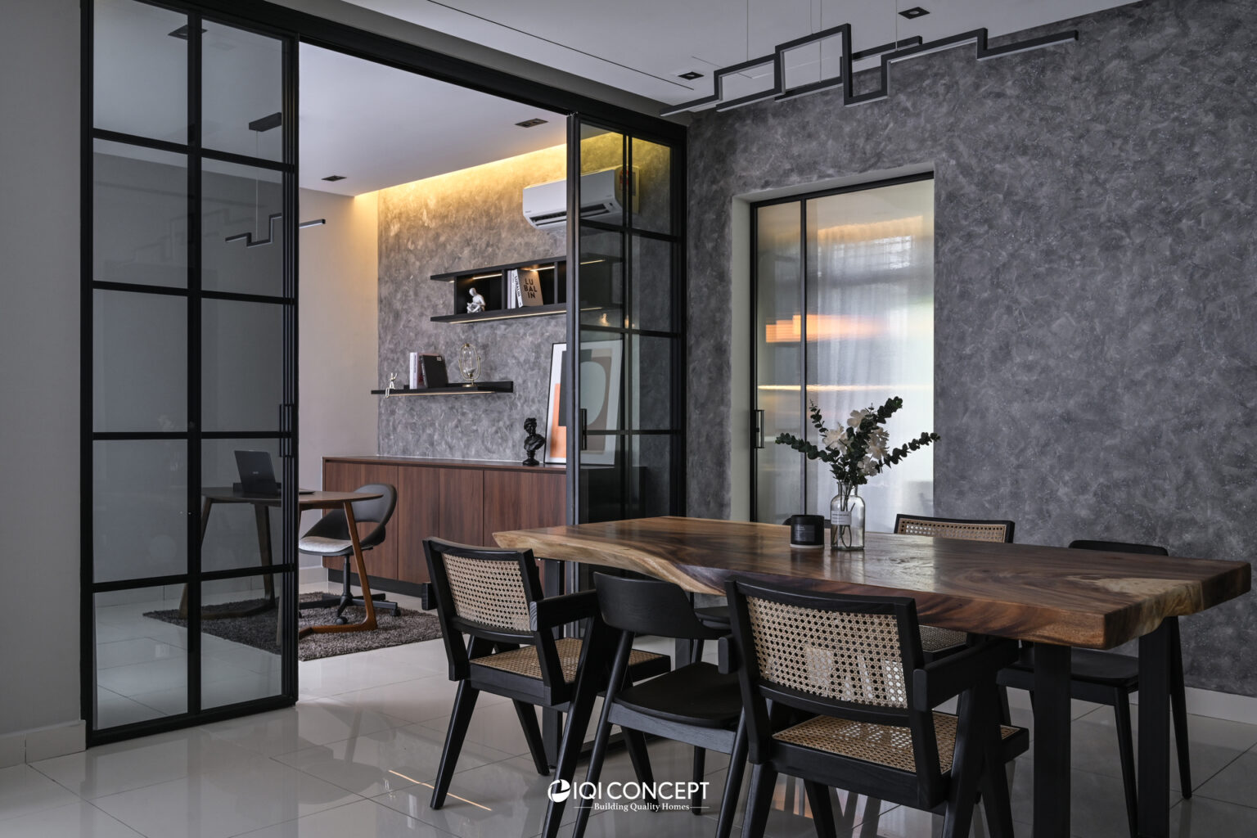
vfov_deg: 43.6
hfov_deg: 61.9
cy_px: 419
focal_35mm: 30
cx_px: 628
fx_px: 1047
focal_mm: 30
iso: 400
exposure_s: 1/8
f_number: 10
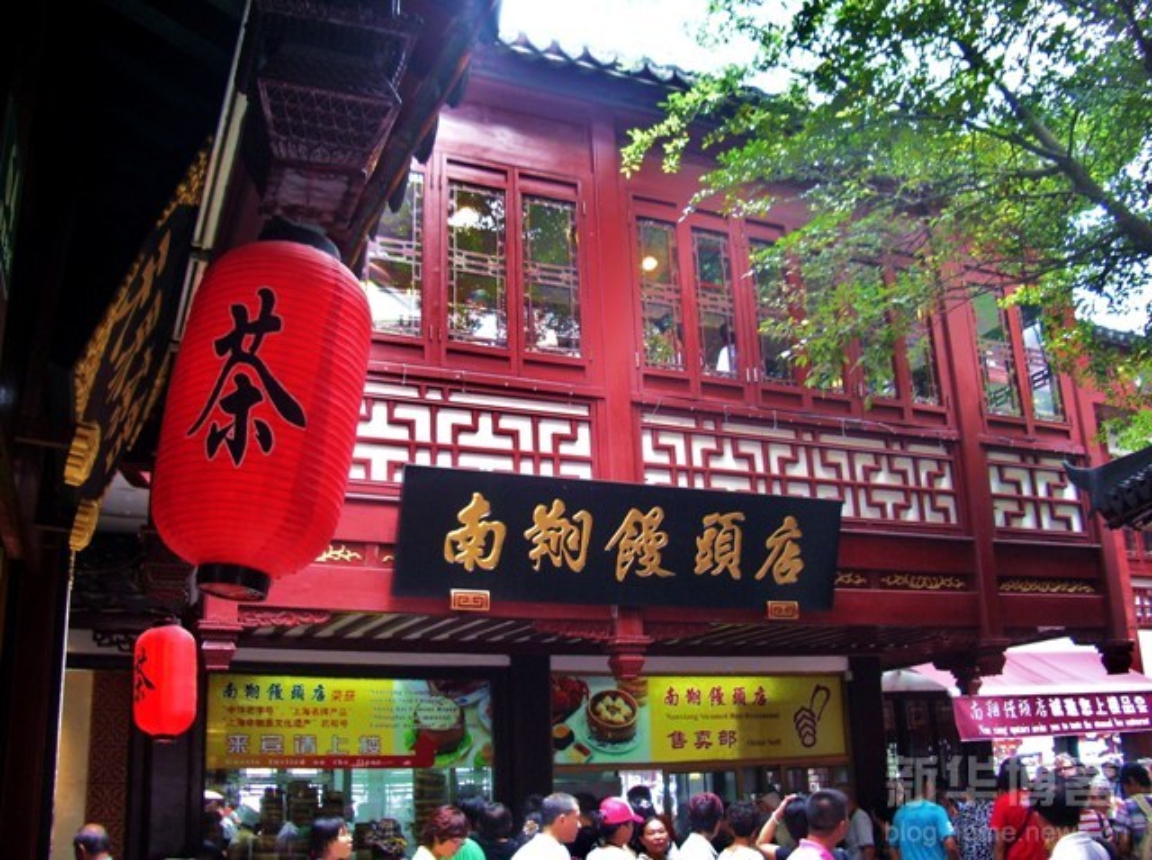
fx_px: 1163
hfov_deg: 52.7
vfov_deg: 40.6
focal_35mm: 35
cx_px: 576
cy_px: 430
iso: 100
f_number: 2.6
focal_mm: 5.8
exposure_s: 1/50
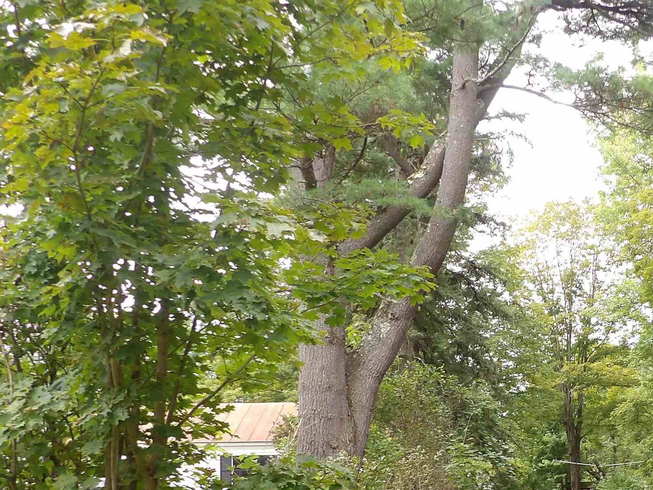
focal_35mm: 50
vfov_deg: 27.8
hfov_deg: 35.2
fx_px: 943
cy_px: 456
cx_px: 628
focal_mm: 4.3
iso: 100
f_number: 3.2
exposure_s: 1/101
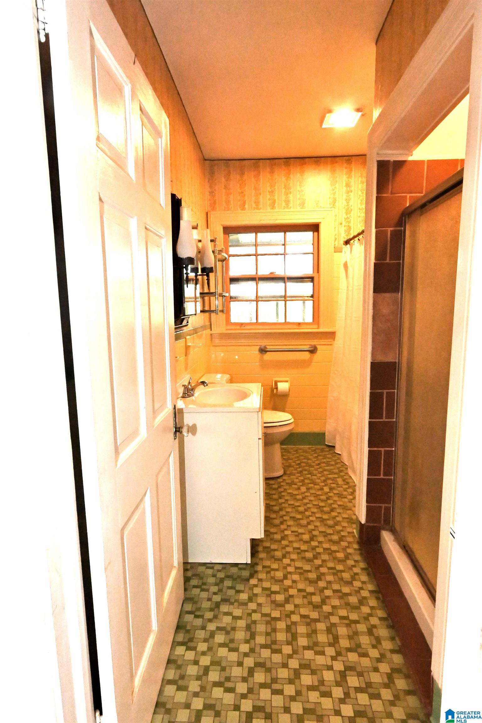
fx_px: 402
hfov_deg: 61.9
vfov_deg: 84.0
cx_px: 241
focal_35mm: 20
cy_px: 362
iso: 6400
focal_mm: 13.5
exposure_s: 1/60
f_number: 11
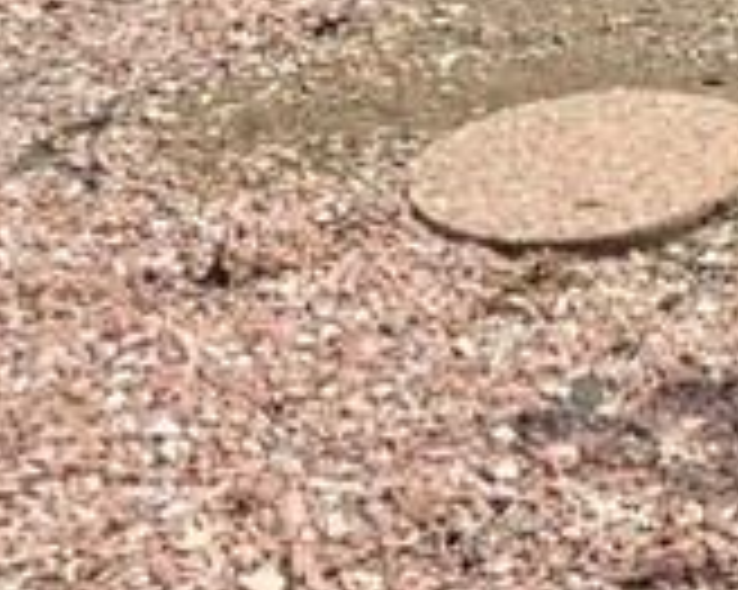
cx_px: 1782
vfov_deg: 10.0
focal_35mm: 146
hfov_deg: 11.1
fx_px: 3187
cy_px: -473
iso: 80
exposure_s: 1/2801
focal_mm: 6.76
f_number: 1.78
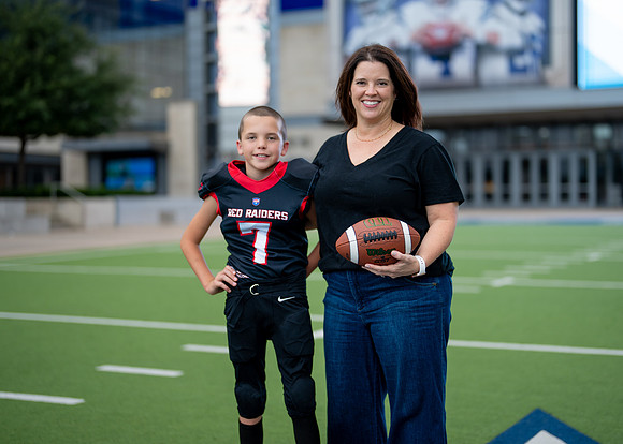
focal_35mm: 60
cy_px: 204
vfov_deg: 23.7
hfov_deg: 32.8
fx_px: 1058
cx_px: 340
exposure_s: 1/1000
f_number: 1.2
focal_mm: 50
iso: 100
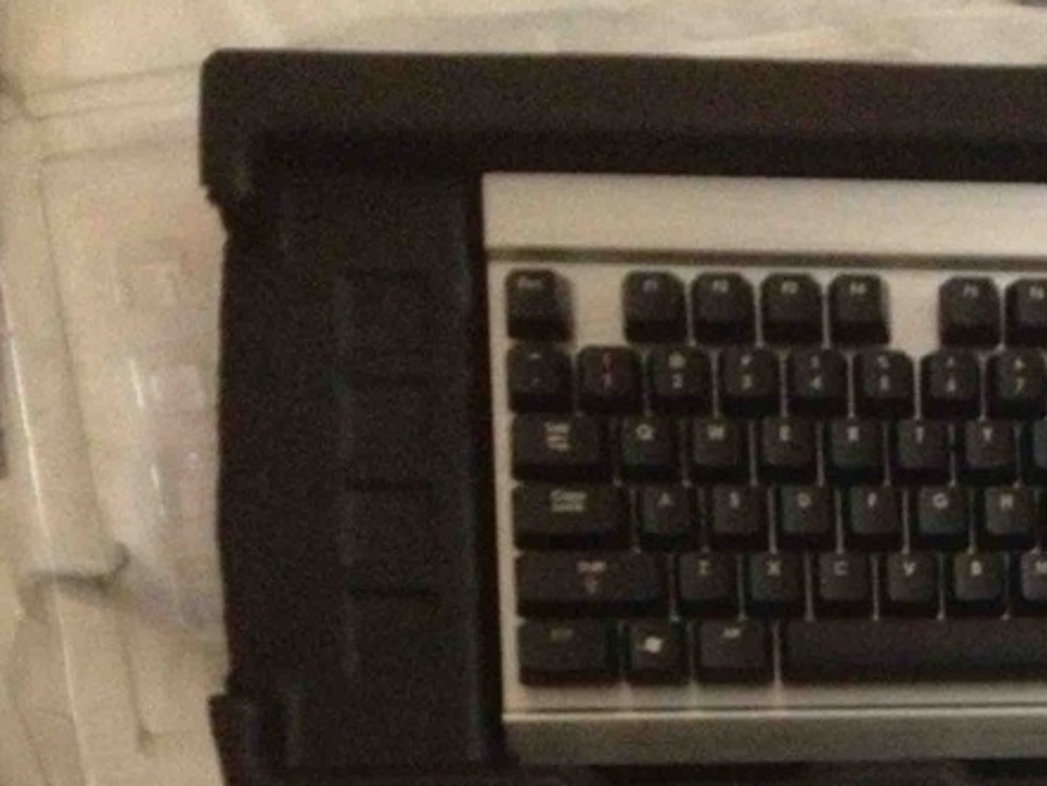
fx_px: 2451
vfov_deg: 17.5
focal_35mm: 81
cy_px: 888
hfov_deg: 22.6
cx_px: 1182
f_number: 2.4
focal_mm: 4.28
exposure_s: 1/15
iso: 800
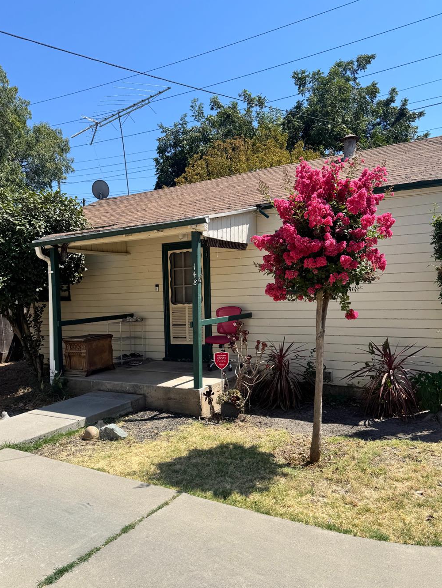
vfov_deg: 65.1
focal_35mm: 27
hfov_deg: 51.4
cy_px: 328
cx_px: 211
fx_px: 459
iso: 80
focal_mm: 6.76
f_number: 1.78
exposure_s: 1/4310
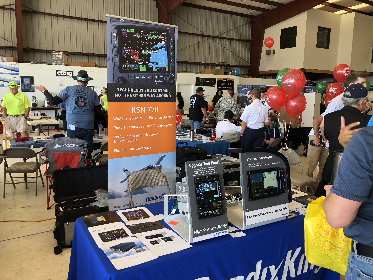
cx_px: 186
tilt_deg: -8.0
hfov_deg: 63.4
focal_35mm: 28
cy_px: 140
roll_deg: -1.7
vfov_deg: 49.7
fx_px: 302
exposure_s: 1/120
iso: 40
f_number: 1.8
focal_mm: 3.99
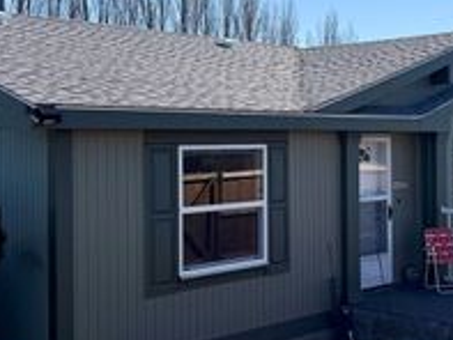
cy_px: 134
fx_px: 799
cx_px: 345
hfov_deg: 31.1
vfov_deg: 24.0
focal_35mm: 61
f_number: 1.78
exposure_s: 1/7353
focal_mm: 6.76
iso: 80
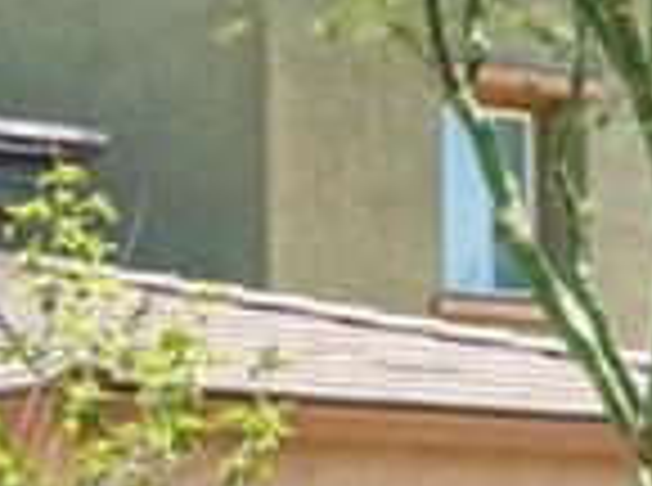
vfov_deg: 8.2
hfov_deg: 8.4
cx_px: -1628
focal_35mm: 177
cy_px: 734
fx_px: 3326
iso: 400
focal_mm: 26
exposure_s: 1/8000
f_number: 8
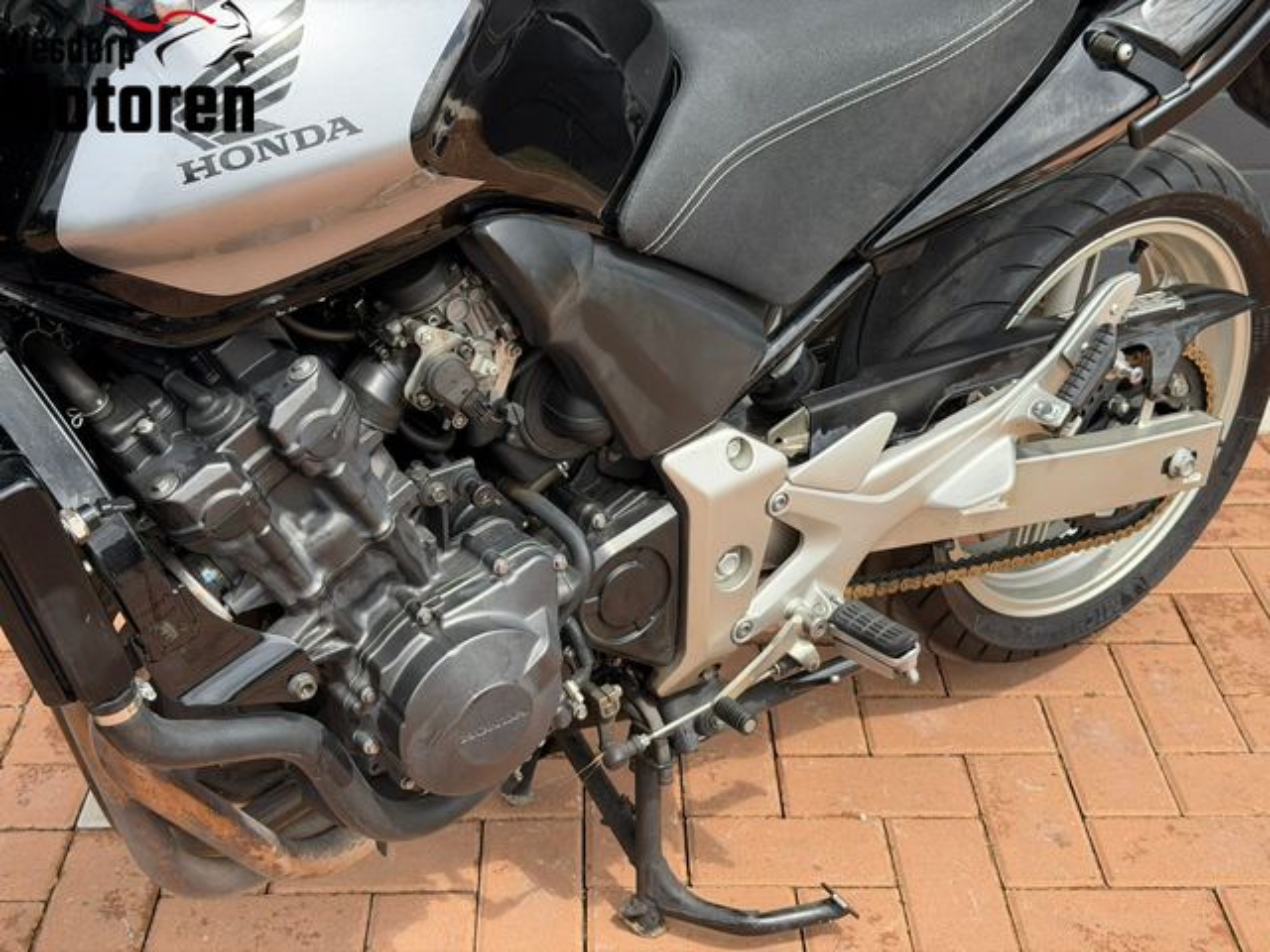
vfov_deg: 30.3
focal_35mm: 48
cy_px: 476
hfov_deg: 39.7
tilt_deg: -28.4
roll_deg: +0.8
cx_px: 635
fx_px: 1761
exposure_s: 1/1980
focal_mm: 6.76
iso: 100
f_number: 1.78
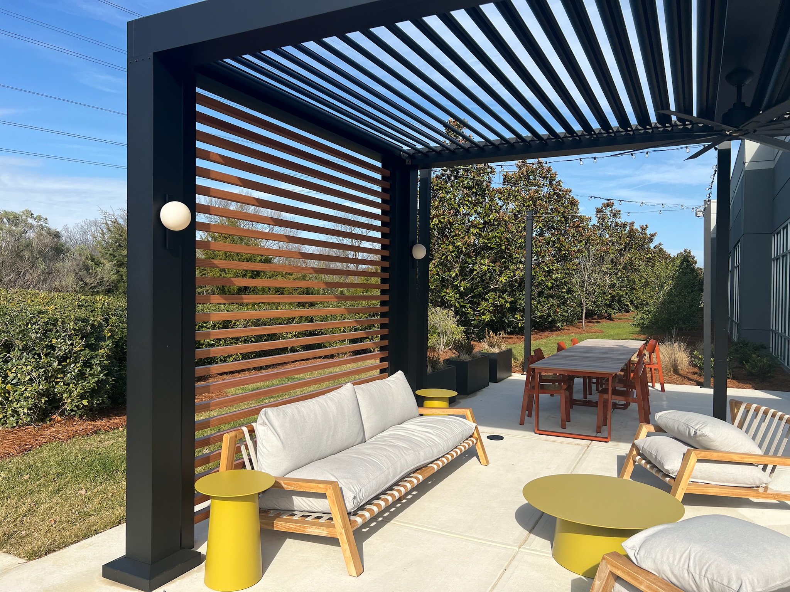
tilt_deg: -0.2
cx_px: 395
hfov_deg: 67.3
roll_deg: -0.2
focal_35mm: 26
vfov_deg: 53.1
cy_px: 296
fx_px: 593
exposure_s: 1/3968
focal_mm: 5.7
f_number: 1.5
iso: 50
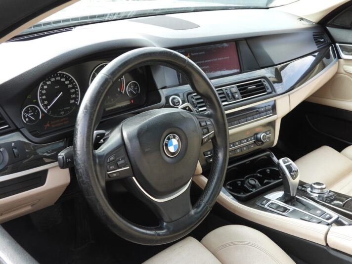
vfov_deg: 35.1
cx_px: 176
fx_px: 417
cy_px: 132
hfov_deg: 45.8
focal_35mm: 41
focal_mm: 7.4
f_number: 3.2
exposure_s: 1/80
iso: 100
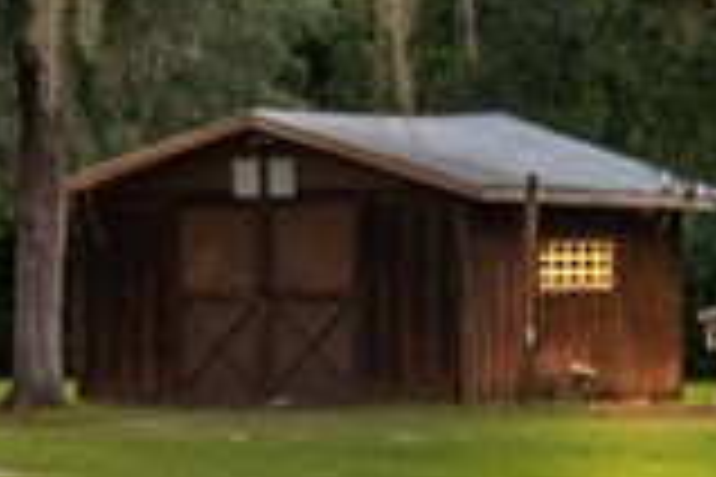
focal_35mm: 174
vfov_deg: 7.9
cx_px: -1396
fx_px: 3469
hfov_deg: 9.4
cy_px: 342
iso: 320
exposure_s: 1/250
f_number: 8
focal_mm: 17
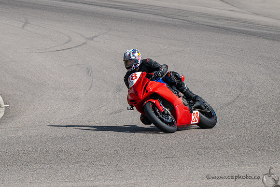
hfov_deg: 5.3
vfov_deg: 3.6
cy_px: 95
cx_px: 126
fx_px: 3001
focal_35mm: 386
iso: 250
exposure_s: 1/1250
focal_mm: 290
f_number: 9
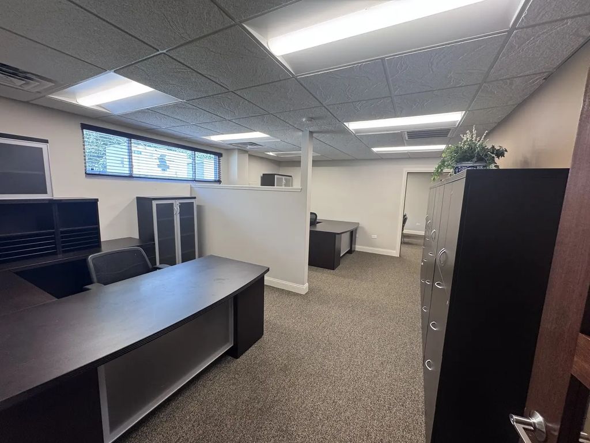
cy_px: 222
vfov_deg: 85.7
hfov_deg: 102.1
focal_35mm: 14
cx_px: 295
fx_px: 239
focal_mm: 2.22
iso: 160
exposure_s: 1/100
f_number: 2.2
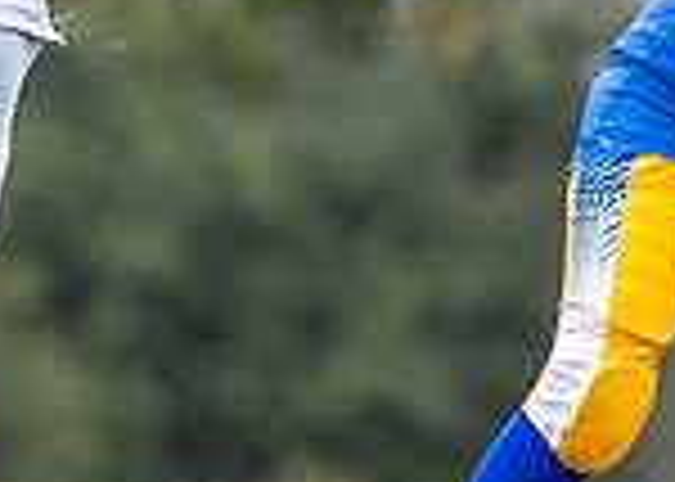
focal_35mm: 1480
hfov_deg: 1.4
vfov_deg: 1.0
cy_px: 6
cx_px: 888
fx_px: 28360
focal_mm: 200
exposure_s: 1/1600
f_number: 2.8
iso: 400
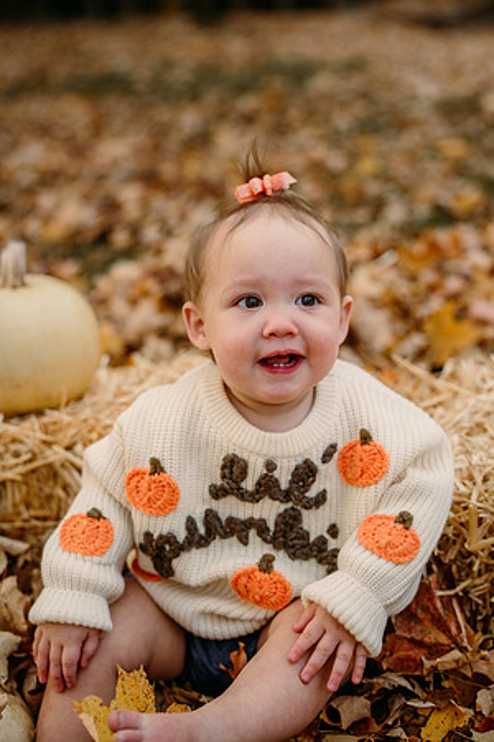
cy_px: 371
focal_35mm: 46
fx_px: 947
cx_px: 247
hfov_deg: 29.2
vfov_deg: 42.7
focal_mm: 46
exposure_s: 1/500
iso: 250
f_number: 2.2
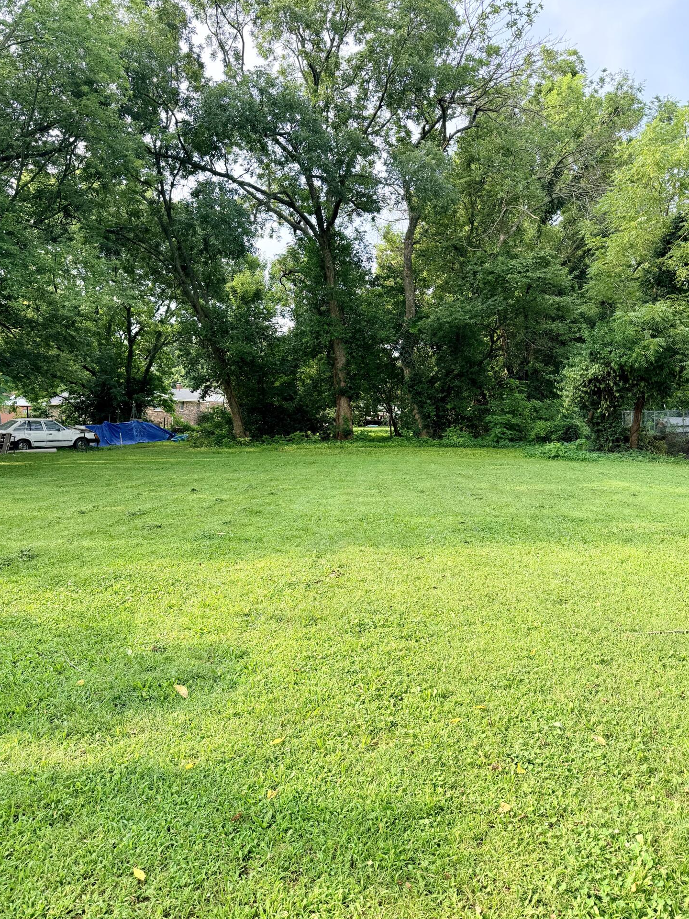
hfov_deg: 54.9
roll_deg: +1.9
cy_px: 457
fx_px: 663
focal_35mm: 25
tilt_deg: -1.6
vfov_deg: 69.4
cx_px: 338
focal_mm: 6.76
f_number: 1.78
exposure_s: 1/1018
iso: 100
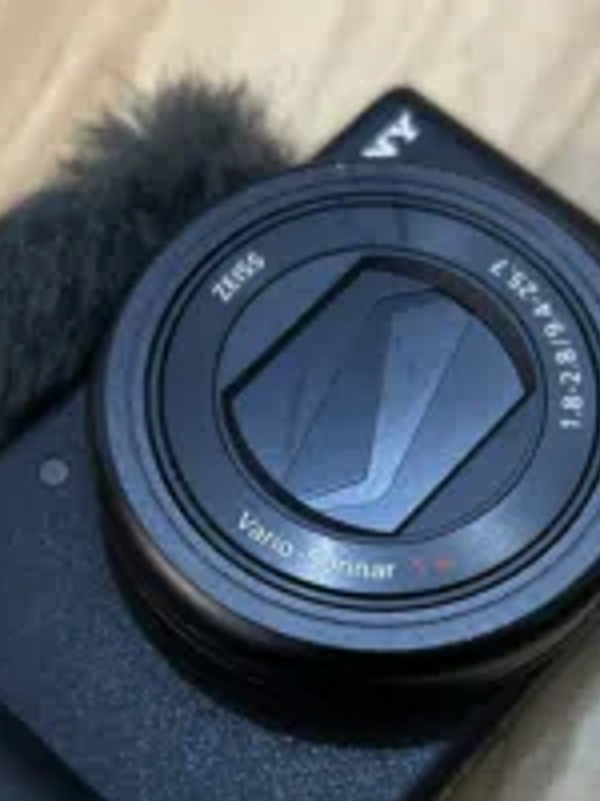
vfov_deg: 36.0
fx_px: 1202
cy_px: 593
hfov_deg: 28.0
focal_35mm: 52
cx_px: 304
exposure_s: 1/33
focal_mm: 5.7
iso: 640
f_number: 1.5
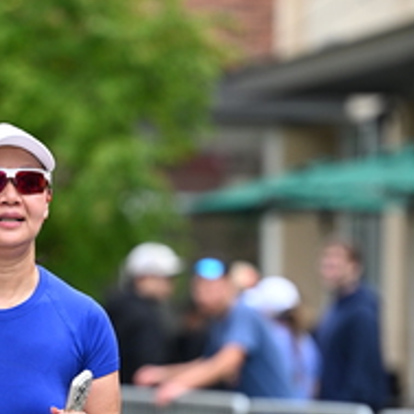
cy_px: 226
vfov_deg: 4.9
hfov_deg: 4.9
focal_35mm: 359
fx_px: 4858
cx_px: 30
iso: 640
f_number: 2.8
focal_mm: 145
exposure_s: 1/2000
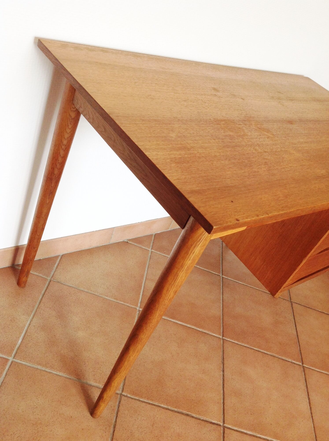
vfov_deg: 52.7
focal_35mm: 35
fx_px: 445
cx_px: 164
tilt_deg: -35.7
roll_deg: -24.3
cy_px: 220
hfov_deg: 40.6
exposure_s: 1/40
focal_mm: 4.28
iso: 64
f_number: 2.4
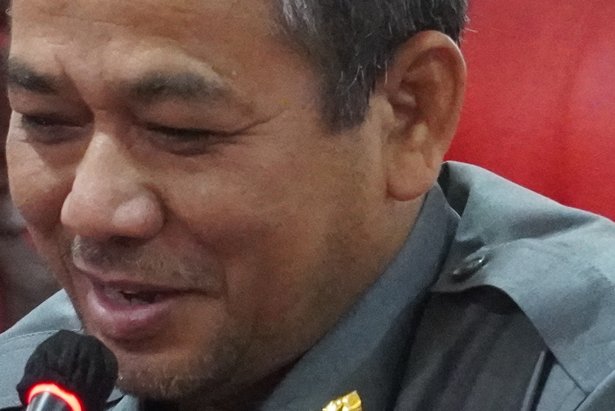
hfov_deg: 3.5
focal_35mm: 590
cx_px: 192
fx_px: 10083
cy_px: 388
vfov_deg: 2.3
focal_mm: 93
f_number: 5.6
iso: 10000
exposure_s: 1/100
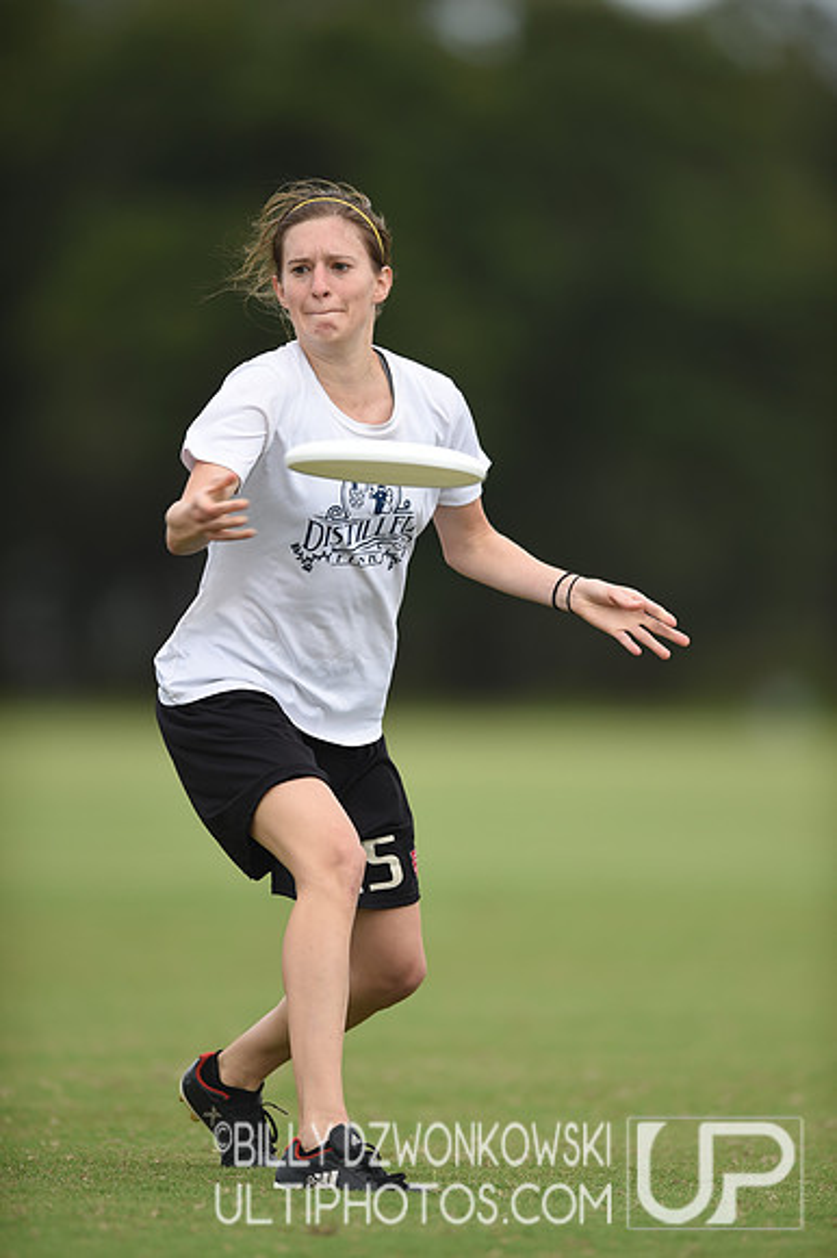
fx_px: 13966
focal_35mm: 400
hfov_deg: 3.4
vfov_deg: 5.2
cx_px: 418
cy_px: 629
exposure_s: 1/800
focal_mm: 400
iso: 100
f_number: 2.8
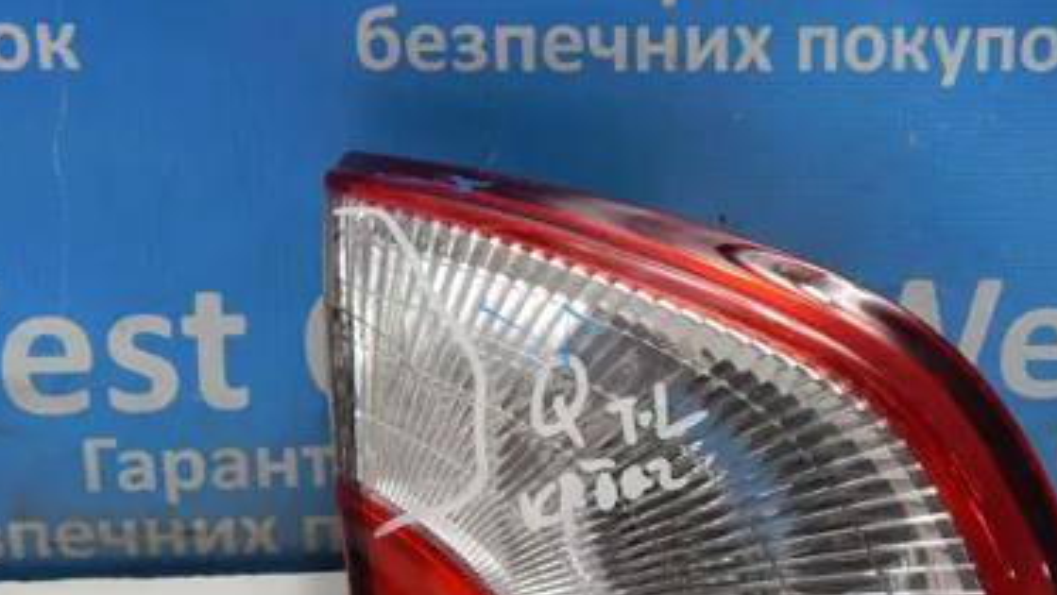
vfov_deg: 20.7
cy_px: 380
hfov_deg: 35.8
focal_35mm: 58
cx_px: 660
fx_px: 1626
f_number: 3.2
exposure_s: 1/30
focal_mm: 5.6
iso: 125
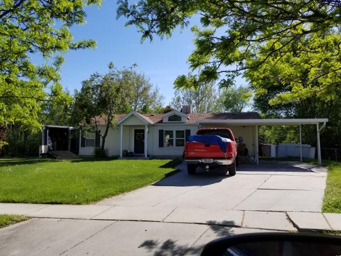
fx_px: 266
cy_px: 126
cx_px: 177
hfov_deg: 65.3
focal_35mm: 27
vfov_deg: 51.4
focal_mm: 4.25
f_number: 1.7
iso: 50
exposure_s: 1/2376
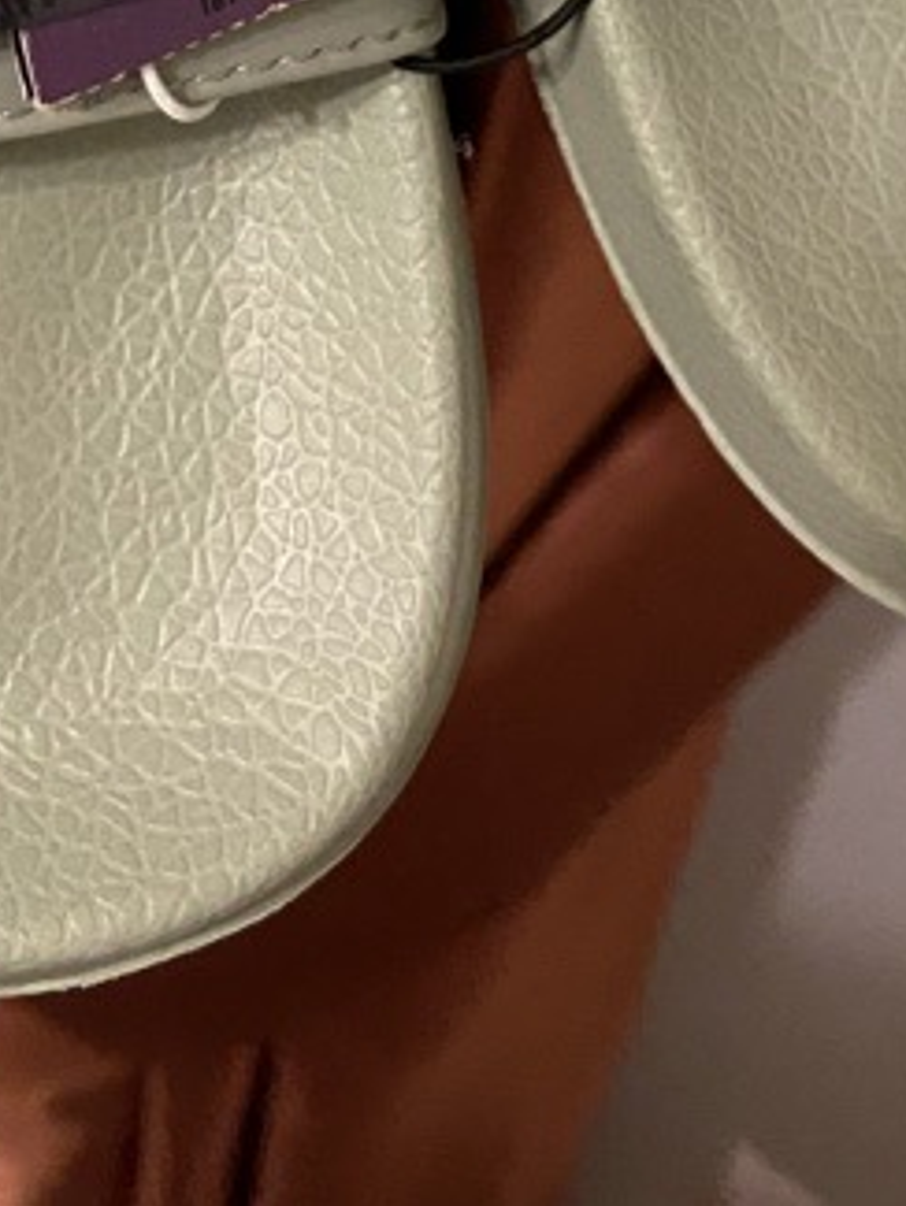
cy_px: -642
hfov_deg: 18.4
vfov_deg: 20.6
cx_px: 327
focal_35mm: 80
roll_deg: -5.2
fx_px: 2790
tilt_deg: -28.2
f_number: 1.8
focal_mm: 4.25
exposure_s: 1/50
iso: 500
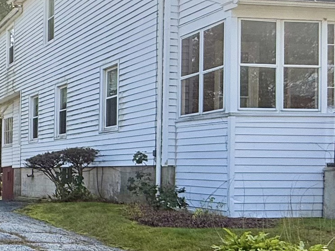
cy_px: 186
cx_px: -80
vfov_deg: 25.0
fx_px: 561
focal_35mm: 58
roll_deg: -0.2
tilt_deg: -1.0
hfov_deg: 28.4
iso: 50
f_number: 2.2
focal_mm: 2.22
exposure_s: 1/726
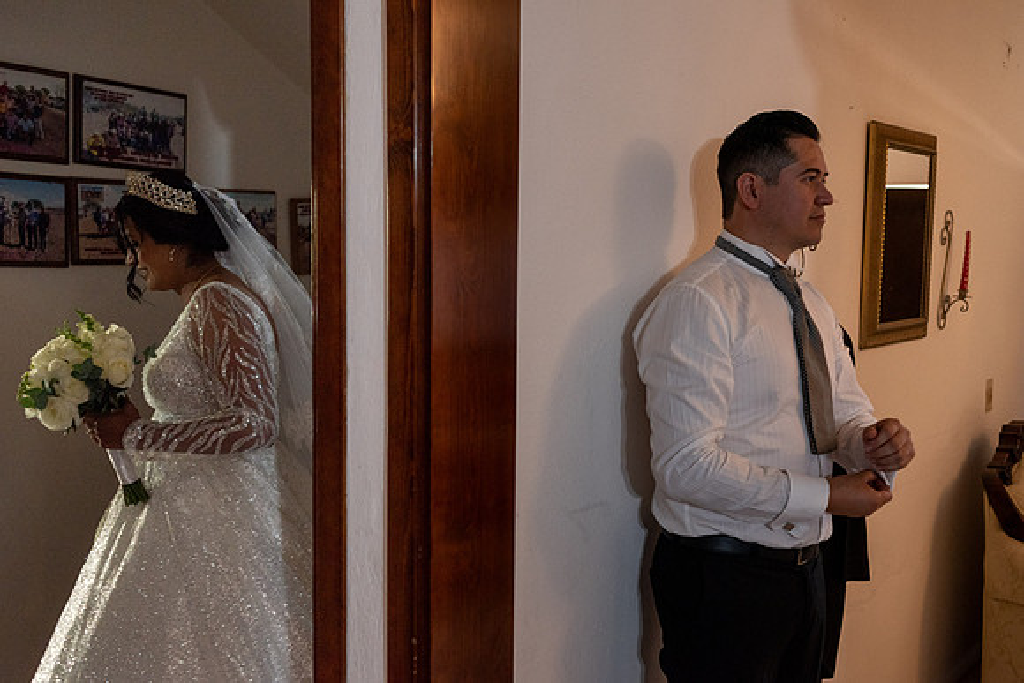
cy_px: 342
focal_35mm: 35
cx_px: 512
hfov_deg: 53.8
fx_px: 1009
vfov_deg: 37.4
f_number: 4.5
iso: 1600
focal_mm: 35
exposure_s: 1/200
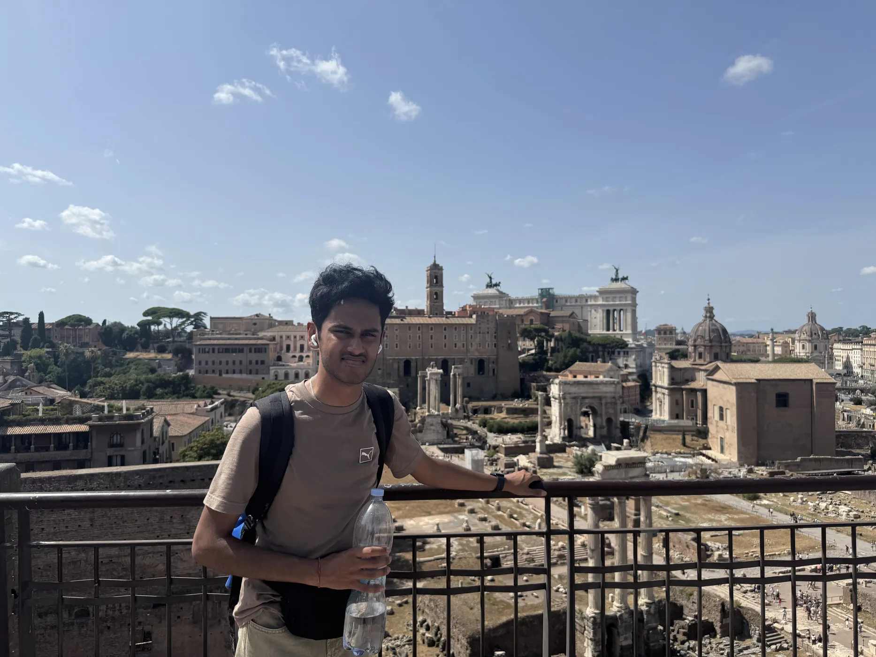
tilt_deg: +1.6
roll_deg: +0.5
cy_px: 328
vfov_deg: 56.8
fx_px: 607
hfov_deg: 71.6
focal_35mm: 24
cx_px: 438
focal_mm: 6.76
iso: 80
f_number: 1.78
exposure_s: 1/7937
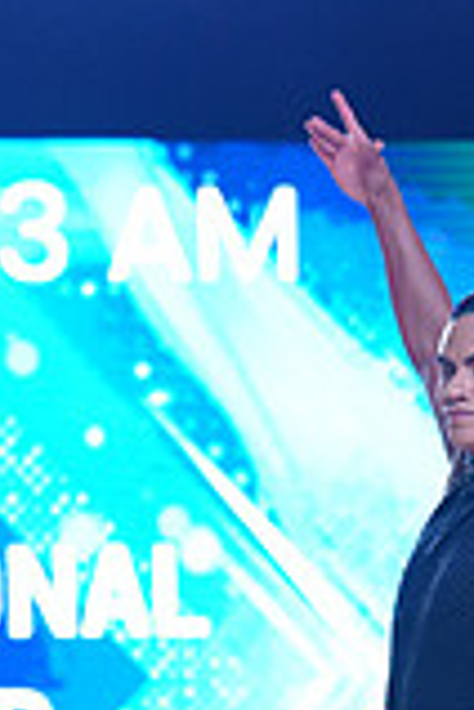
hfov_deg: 4.8
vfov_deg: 7.1
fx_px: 5628
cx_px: 534
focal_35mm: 285
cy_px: 987
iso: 1250
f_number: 2.8
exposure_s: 1/1000
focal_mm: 78
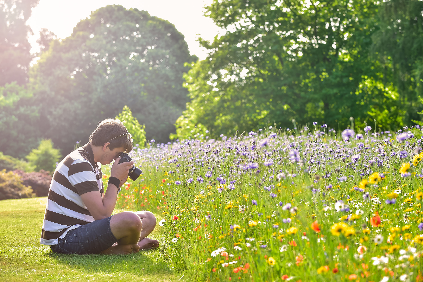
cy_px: 141
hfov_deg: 17.6
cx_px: 212
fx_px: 1363
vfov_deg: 11.8
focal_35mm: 116
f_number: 7.1
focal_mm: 116
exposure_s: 1/125
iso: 100
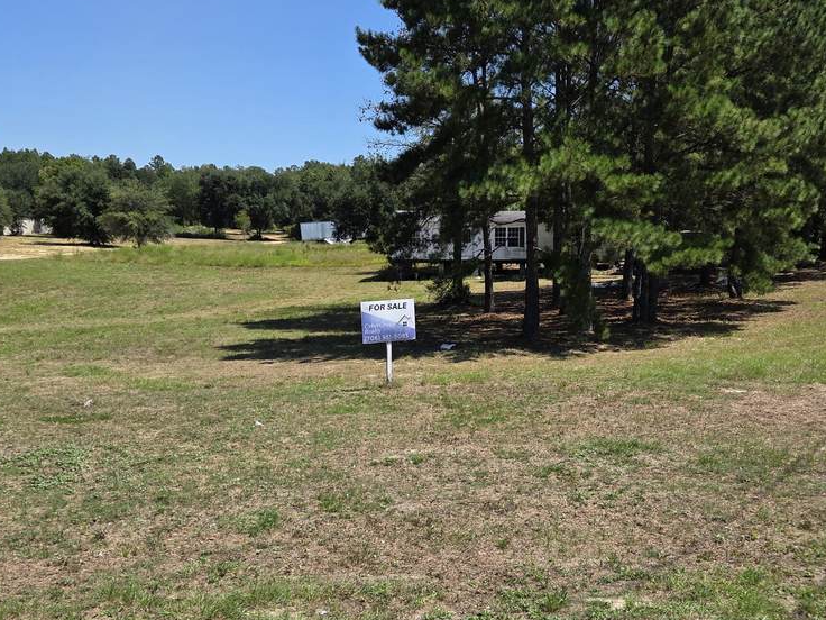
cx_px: 416
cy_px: 395
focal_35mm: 40
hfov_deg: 46.8
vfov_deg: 35.7
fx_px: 954
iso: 80
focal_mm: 5.4
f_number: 1.8
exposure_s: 1/5261
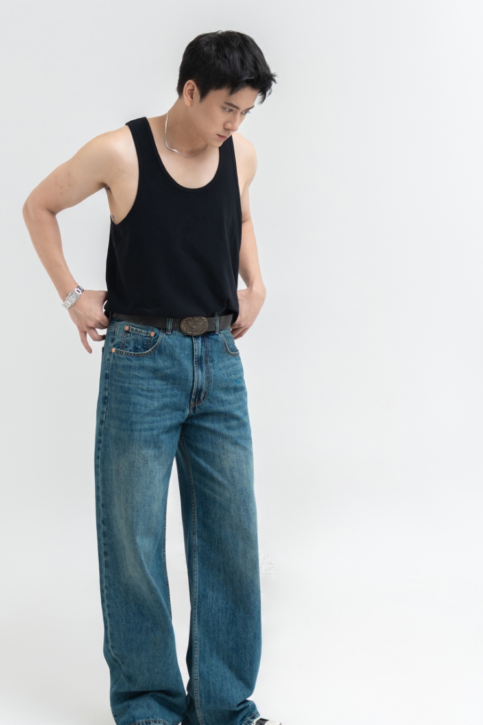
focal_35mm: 74
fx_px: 1489
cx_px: 212
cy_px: 392
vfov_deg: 27.3
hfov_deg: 18.4
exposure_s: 1/160
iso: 200
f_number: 4.5
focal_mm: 51
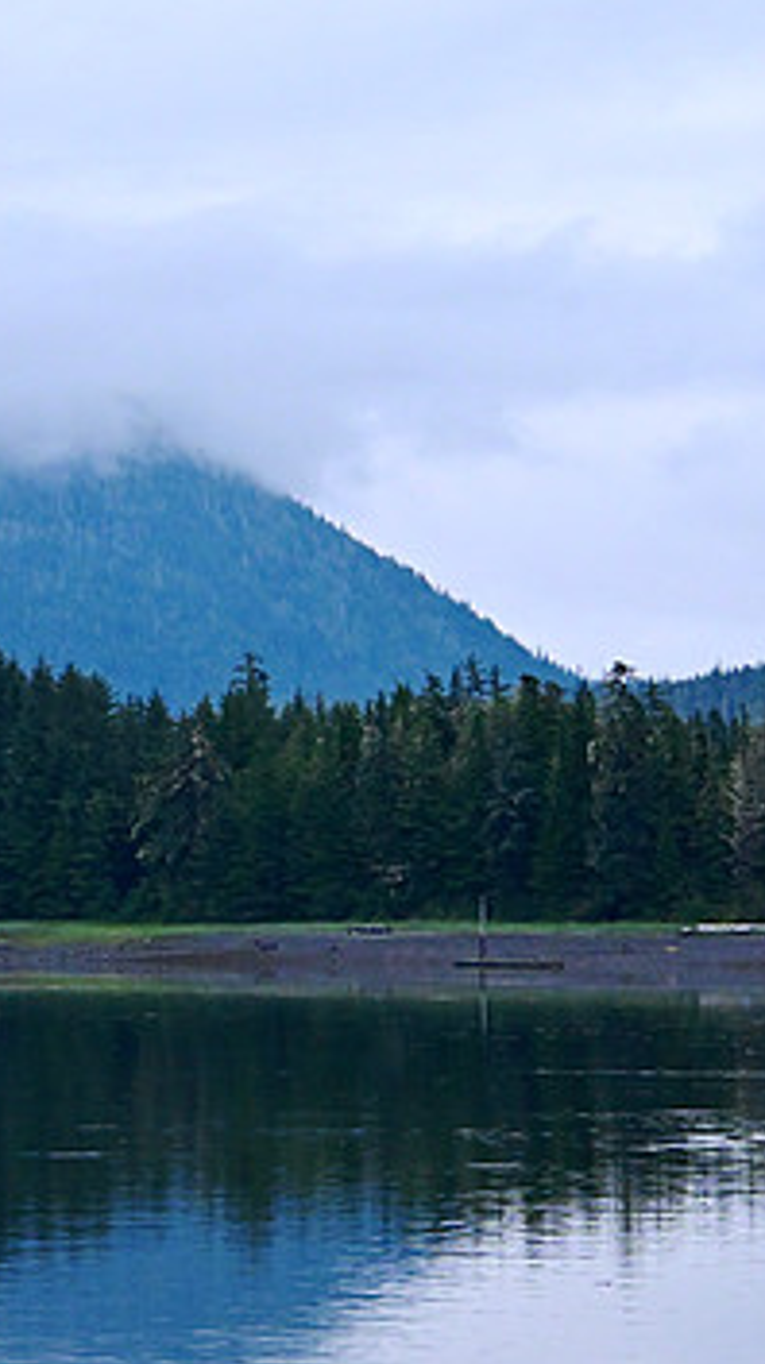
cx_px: -170
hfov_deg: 6.2
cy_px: 639
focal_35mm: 194
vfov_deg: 11.1
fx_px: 7006
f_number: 8
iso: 3200
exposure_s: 1/60
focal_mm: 75
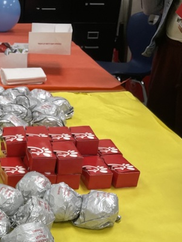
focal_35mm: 66
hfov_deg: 21.4
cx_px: -8
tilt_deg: -34.4
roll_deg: +0.0
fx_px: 462
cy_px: 278
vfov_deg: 26.6
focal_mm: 4.2
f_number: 1.6
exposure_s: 1/120
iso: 50
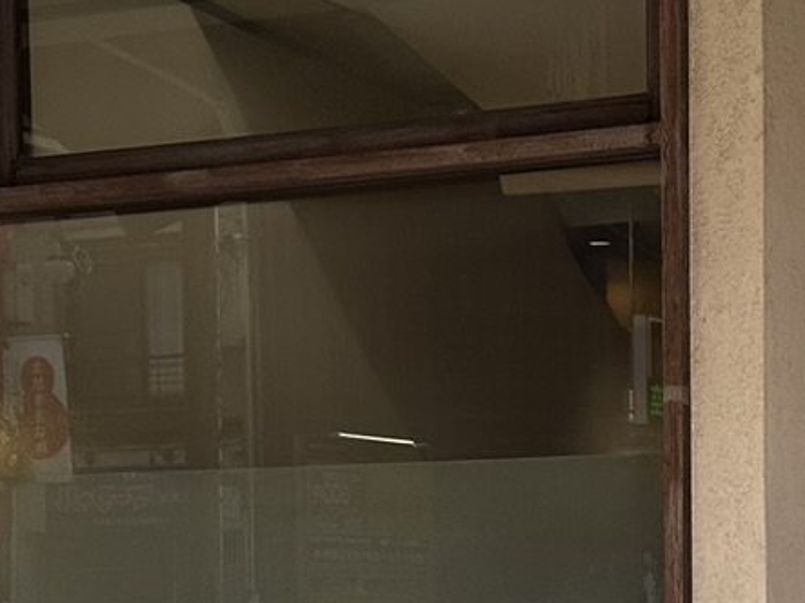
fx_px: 2581
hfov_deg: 17.6
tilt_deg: -2.0
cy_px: 696
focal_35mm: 111
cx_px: 656
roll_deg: +0.3
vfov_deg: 13.0
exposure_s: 1/1639
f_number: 1.78
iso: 80
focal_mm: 6.86
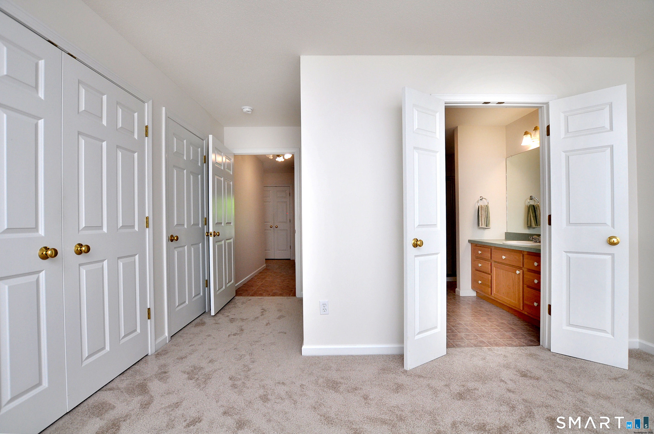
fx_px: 272
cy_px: 217
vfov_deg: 77.2
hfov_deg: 100.5
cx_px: 327
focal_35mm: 15
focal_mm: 10
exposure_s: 1/100
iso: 320
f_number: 5
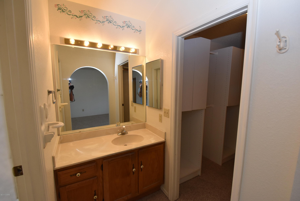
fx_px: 125
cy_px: 100
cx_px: 150
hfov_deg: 100.3
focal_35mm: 15
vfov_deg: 77.4
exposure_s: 1/100
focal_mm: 10
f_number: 5.6
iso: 800
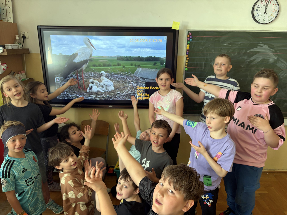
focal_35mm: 26
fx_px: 216
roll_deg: -0.1
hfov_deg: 67.3
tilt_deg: -16.1
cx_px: 144
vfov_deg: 53.1
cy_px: 108
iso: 125
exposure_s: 1/60
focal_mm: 5.96
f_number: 1.6
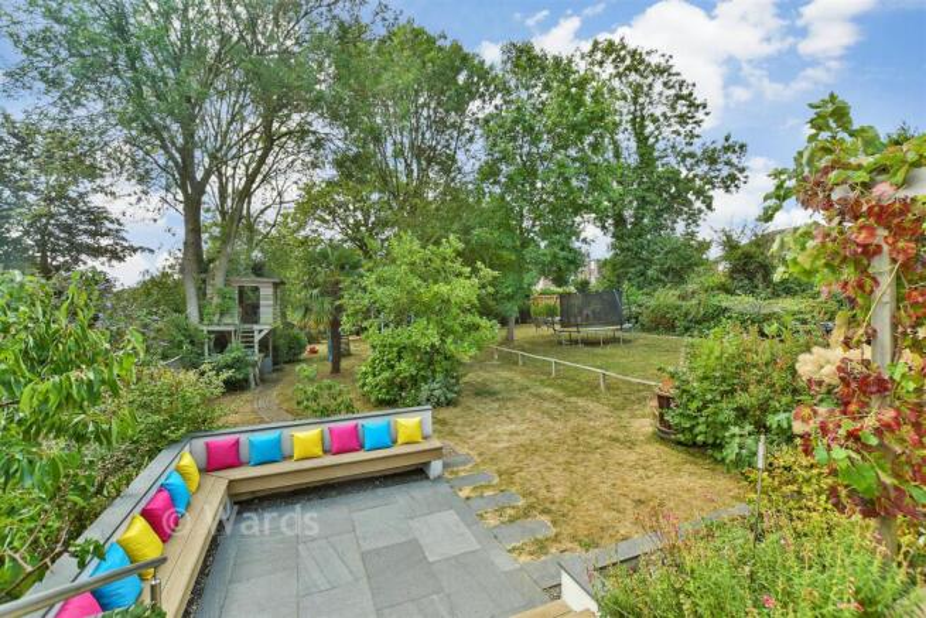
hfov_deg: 100.4
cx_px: 463
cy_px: 309
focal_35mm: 15
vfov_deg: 77.4
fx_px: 386
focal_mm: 10
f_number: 7.1
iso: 320
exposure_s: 1/200
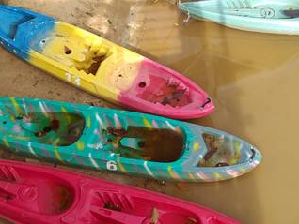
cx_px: 185
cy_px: 113
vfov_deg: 29.7
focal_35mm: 49
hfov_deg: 38.7
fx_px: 424
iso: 40
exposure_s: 1/855
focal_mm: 3.93
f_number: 1.7
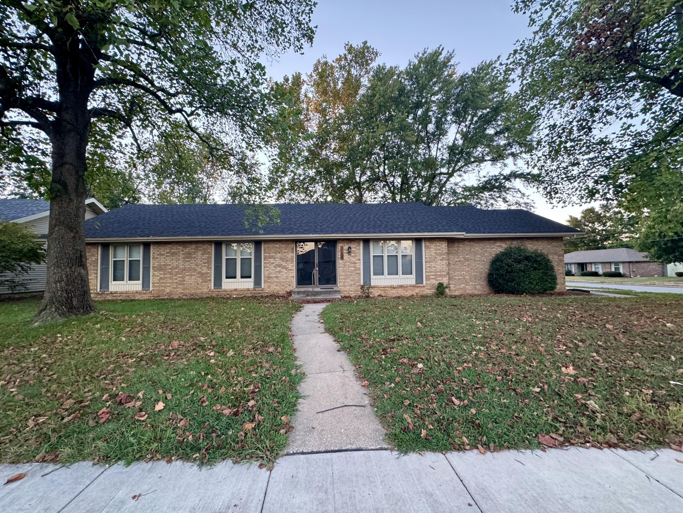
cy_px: 256
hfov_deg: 102.1
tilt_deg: +1.9
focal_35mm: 14
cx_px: 342
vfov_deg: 85.7
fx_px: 276
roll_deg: +0.8
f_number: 2.2
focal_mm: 2.22
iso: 320
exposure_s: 1/99
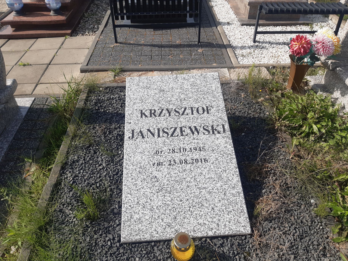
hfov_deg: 67.3
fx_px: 261
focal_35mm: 26
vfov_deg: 53.1
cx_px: 174
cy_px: 130
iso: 40
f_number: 1.7
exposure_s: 1/1996
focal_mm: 3.92
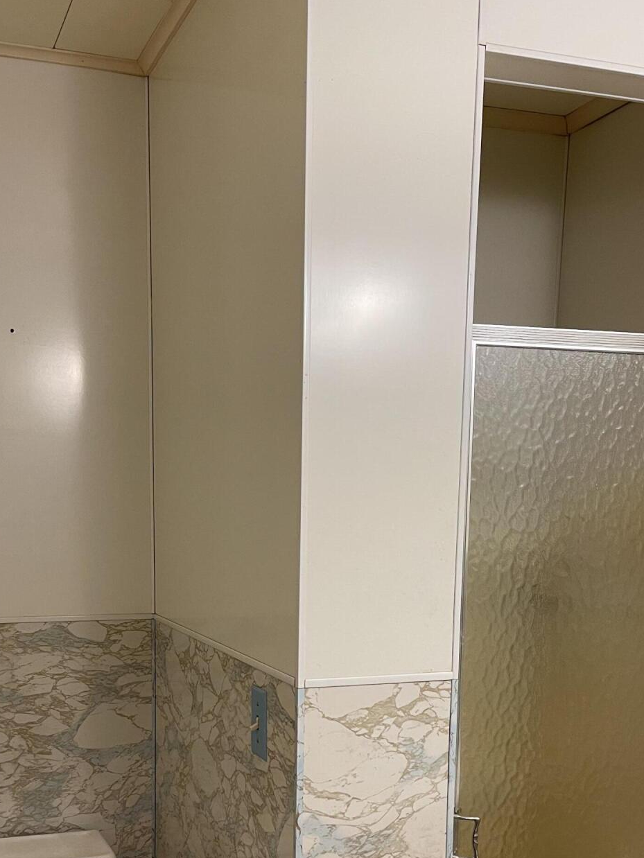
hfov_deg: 34.2
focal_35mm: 42
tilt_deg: -8.2
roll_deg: -0.5
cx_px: 255
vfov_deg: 43.3
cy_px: 645
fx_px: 1041
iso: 80
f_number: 1.6
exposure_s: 1/60
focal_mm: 5.1
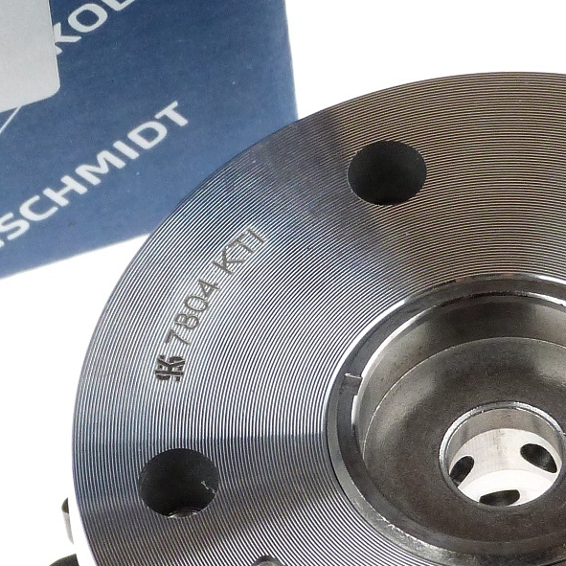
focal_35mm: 314
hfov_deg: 5.6
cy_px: 490
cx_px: 279
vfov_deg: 5.6
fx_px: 5809
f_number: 3.5
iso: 200
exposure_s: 1/200
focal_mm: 19
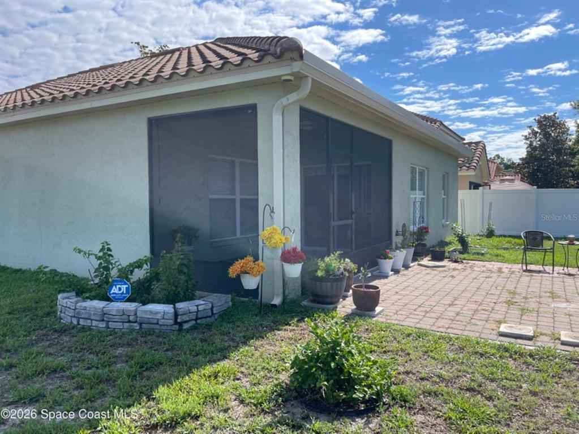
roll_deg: +0.4
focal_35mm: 25
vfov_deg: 54.9
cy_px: 217
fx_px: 418
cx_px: 290
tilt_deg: -2.4
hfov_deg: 69.4
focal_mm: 5.1
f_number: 1.6
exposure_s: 1/1946
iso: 32
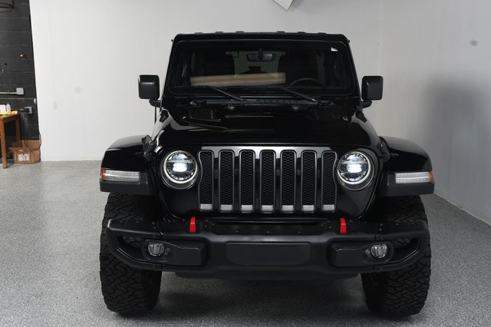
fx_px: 545
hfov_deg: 48.5
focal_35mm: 40
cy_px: 164
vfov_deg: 33.4
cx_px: 246
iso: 100
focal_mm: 27
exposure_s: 1/160
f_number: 10
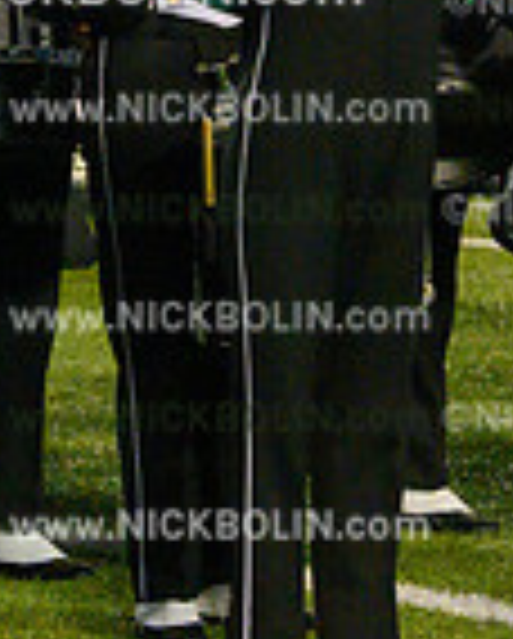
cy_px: -205
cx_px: 81
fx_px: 6666
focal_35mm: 352
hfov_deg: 4.4
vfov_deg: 5.5
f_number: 4
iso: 10000
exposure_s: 1/1600
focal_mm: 92
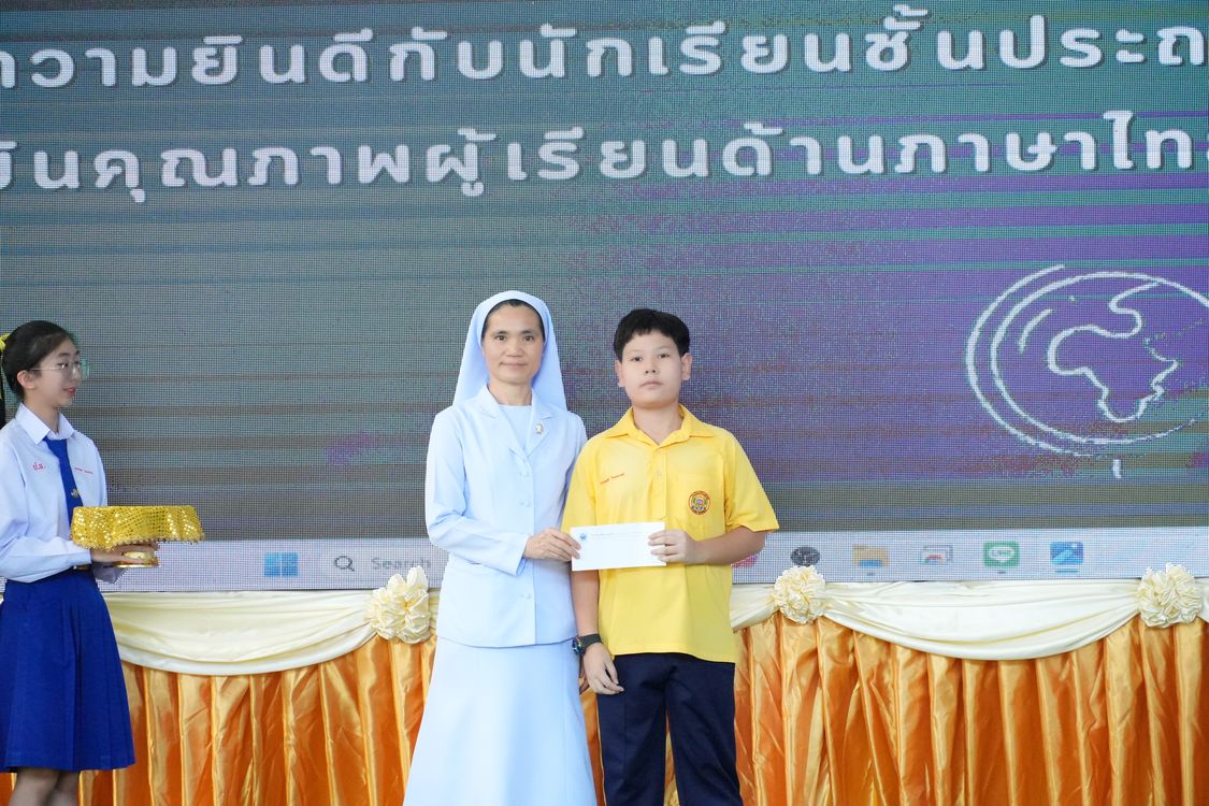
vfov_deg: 7.4
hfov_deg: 11.1
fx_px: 6196
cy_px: 403
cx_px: 604
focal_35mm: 184
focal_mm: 123
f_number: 5.6
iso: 6400
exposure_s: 1/500
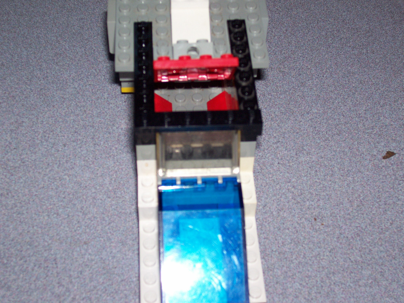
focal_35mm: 65
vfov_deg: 22.6
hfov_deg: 29.8
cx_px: 202
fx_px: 759
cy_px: 152
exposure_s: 1/78.4
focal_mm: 10.8
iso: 80
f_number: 3.6
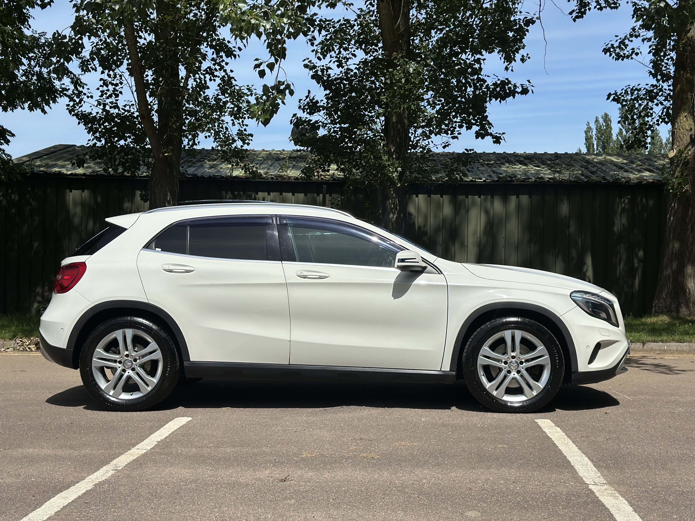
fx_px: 964
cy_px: 260
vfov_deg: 30.3
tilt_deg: -0.9
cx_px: 348
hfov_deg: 39.7
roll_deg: -1.8
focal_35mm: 48
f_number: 1.78
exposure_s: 1/8929
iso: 100
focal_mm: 6.86
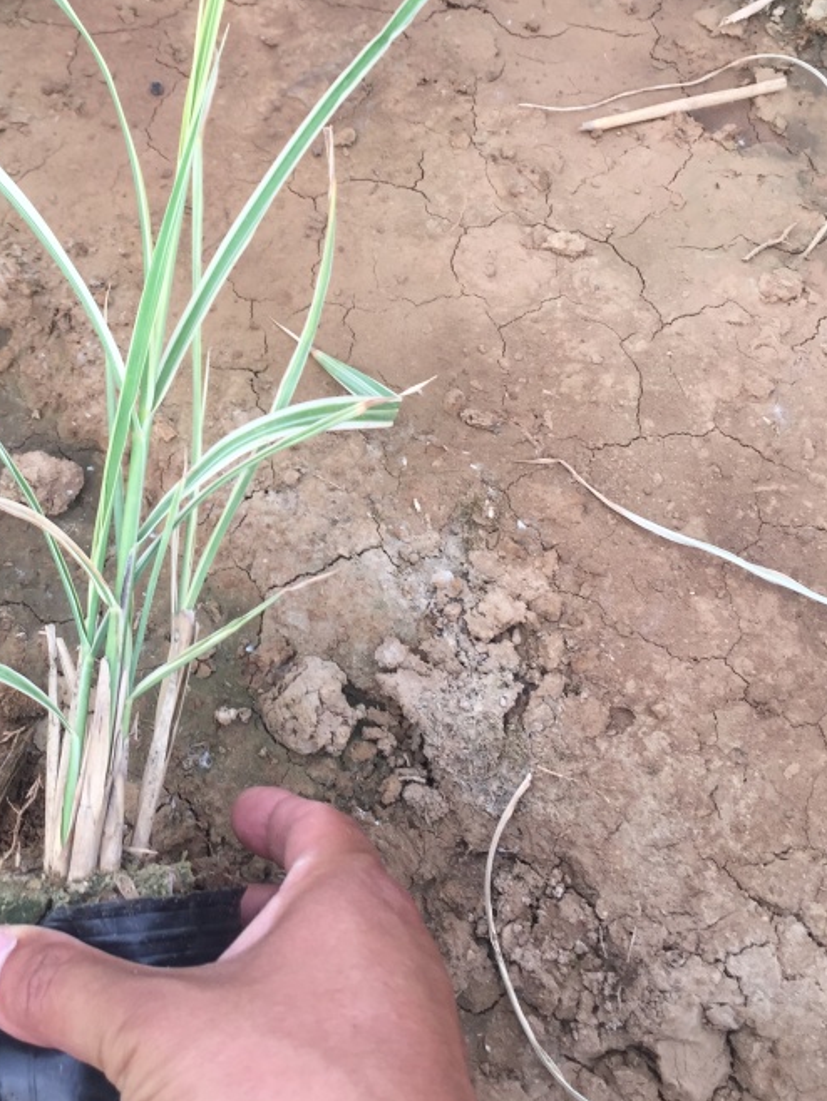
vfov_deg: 39.8
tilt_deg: -58.0
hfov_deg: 30.4
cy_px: 339
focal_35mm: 47
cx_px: 219
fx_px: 1496
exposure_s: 1/166
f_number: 2.2
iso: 32
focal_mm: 4.15
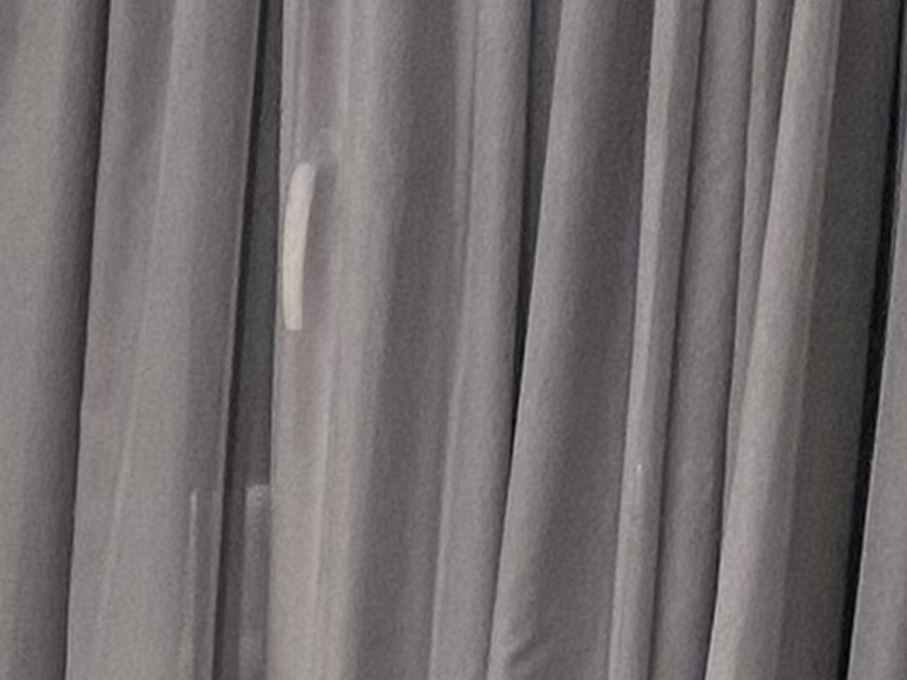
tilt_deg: -15.7
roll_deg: -0.9
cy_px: 1643
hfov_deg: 9.6
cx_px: -721
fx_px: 5134
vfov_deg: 7.1
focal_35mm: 196
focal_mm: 4.25
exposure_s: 1/88
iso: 125
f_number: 1.8
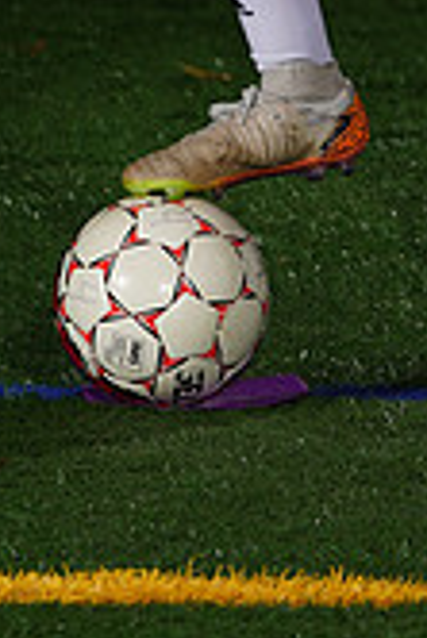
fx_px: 12747
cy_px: -396
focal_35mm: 718
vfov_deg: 2.9
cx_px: 437
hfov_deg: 1.9
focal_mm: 206
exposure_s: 1/200
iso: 200
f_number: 7.1
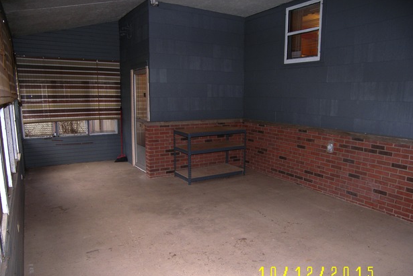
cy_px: 153
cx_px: 214
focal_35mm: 26
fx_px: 298
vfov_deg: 49.5
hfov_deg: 69.3
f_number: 2.8
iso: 50
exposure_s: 1/30
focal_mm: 5
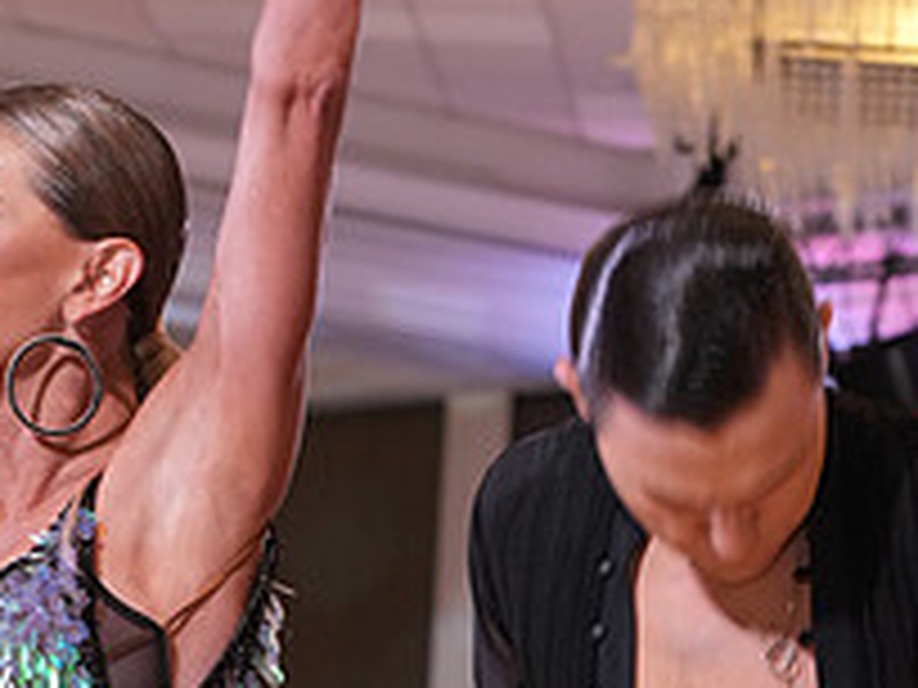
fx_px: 5065
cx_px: 263
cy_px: 1187
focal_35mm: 191
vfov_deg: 7.6
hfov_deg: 10.3
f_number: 5
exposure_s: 1/200
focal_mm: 70
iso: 2500
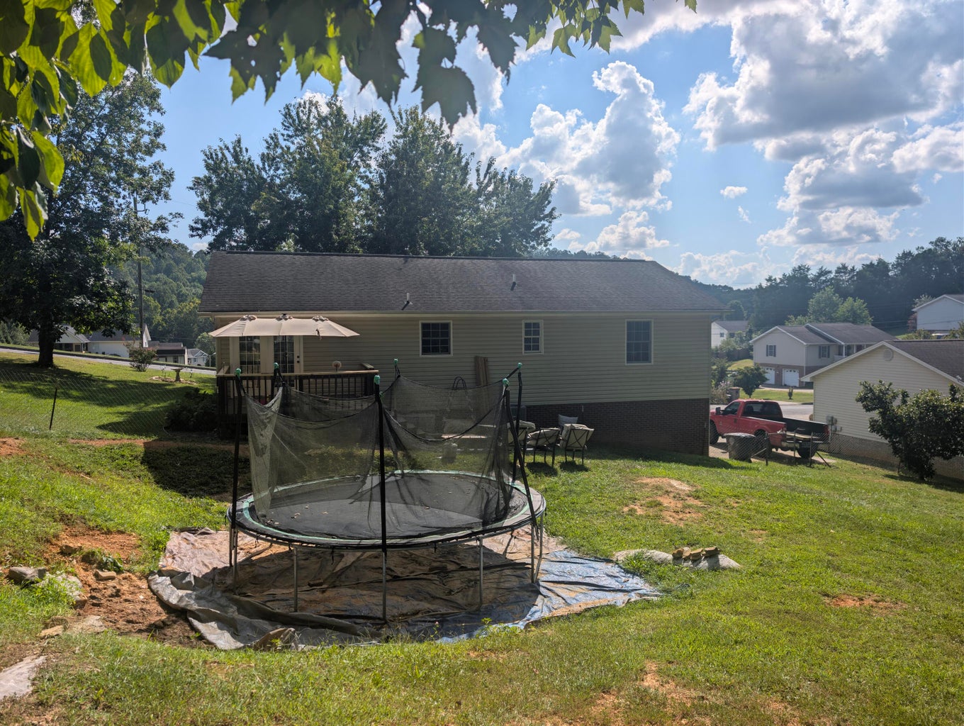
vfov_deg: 56.9
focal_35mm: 24
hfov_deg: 71.5
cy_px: 363
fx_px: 669
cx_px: 482
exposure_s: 1/2169
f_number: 1.68
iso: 21
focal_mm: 6.9
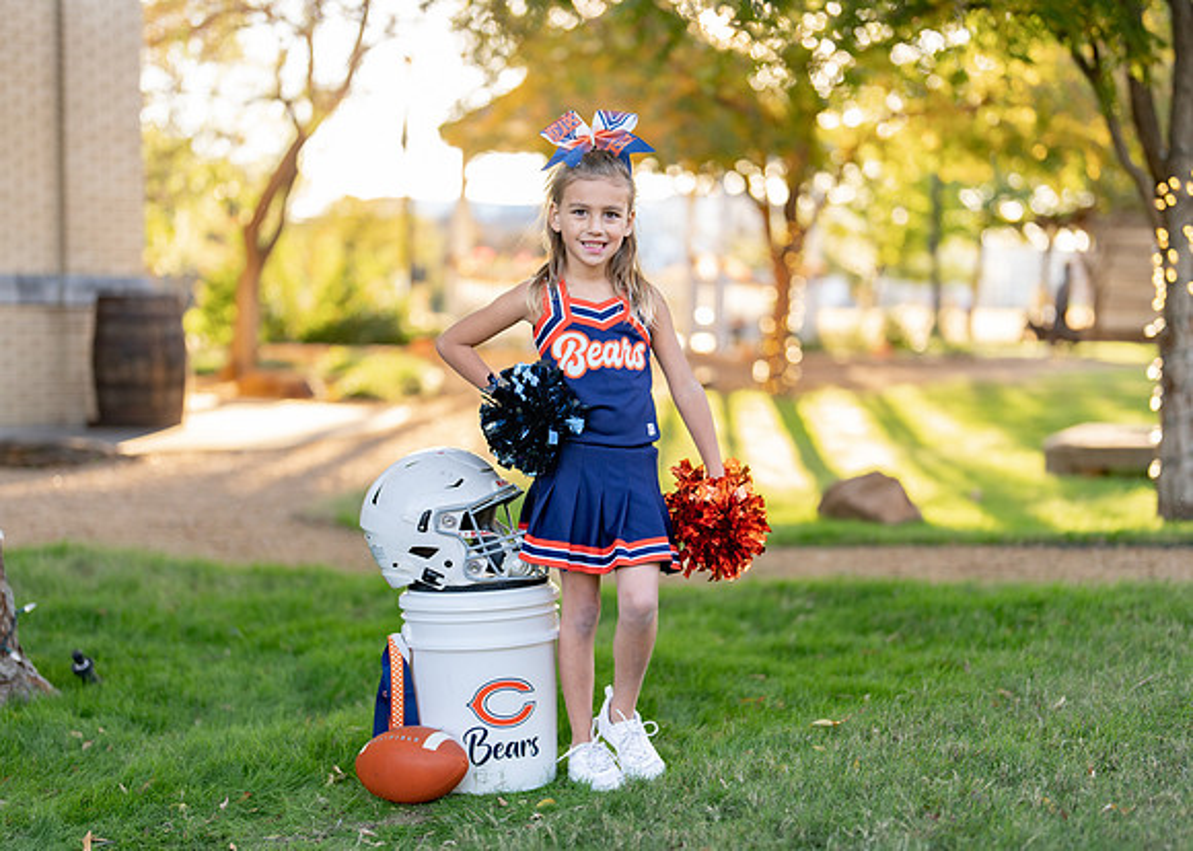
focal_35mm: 58
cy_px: 467
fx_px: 1979
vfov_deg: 24.3
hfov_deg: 33.5
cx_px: 621
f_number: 1.2
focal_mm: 50
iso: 100
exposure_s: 1/400
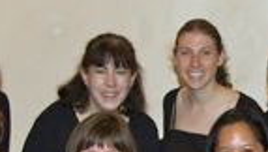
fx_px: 1196
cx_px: 326
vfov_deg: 7.2
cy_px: 196
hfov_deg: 12.5
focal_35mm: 168
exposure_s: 1/60
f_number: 5.6
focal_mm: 24
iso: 800
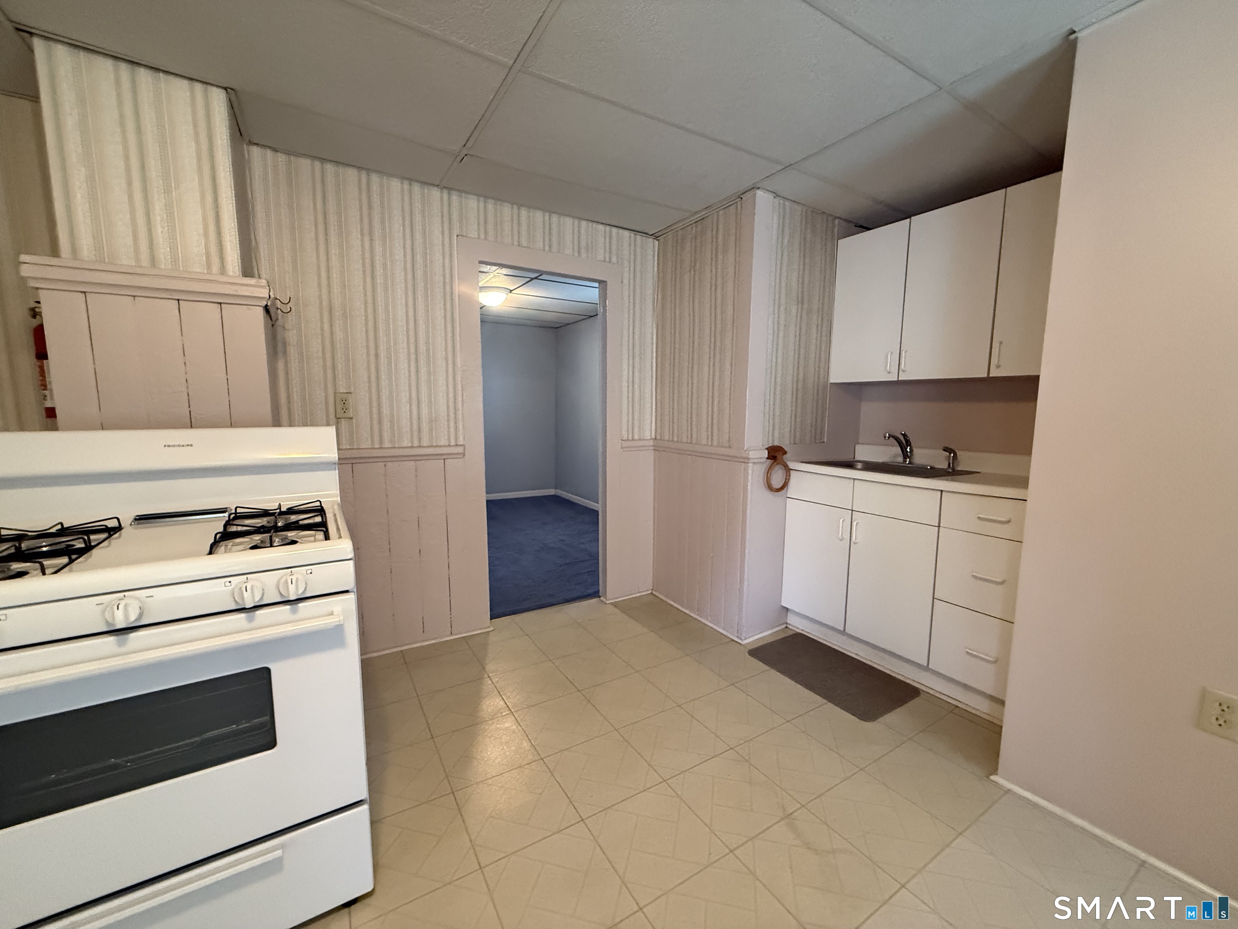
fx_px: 501
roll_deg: -0.2
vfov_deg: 85.7
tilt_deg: -6.2
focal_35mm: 14
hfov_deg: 102.1
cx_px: 619
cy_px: 464
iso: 640
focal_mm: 2.22
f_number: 2.2
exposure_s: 1/60
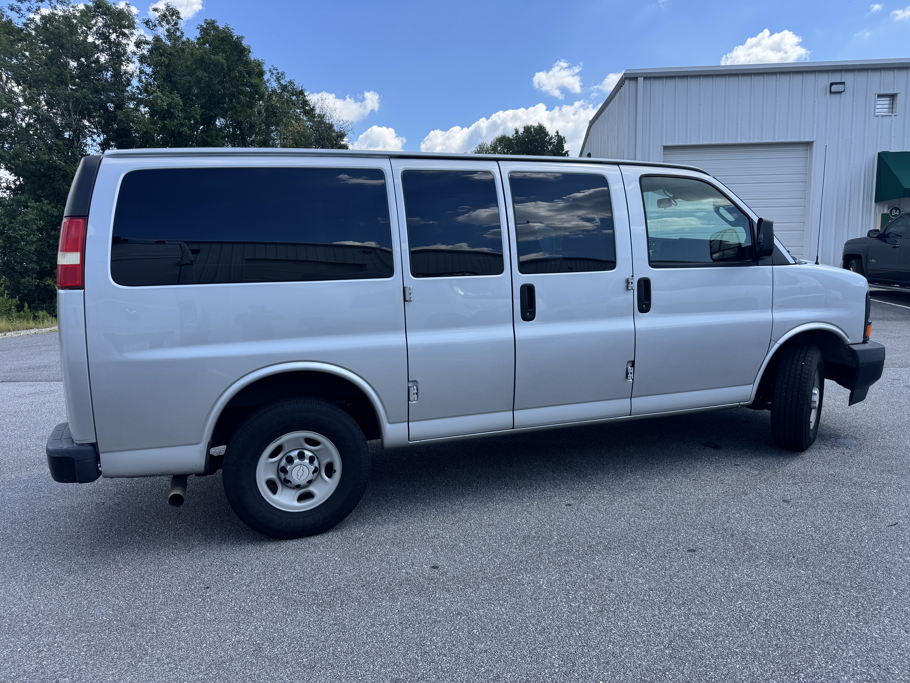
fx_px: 631
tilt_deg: -6.9
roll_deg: -0.2
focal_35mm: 24
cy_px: 342
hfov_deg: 71.6
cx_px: 455
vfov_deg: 56.8
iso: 80
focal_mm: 6.76
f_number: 1.78
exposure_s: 1/1869
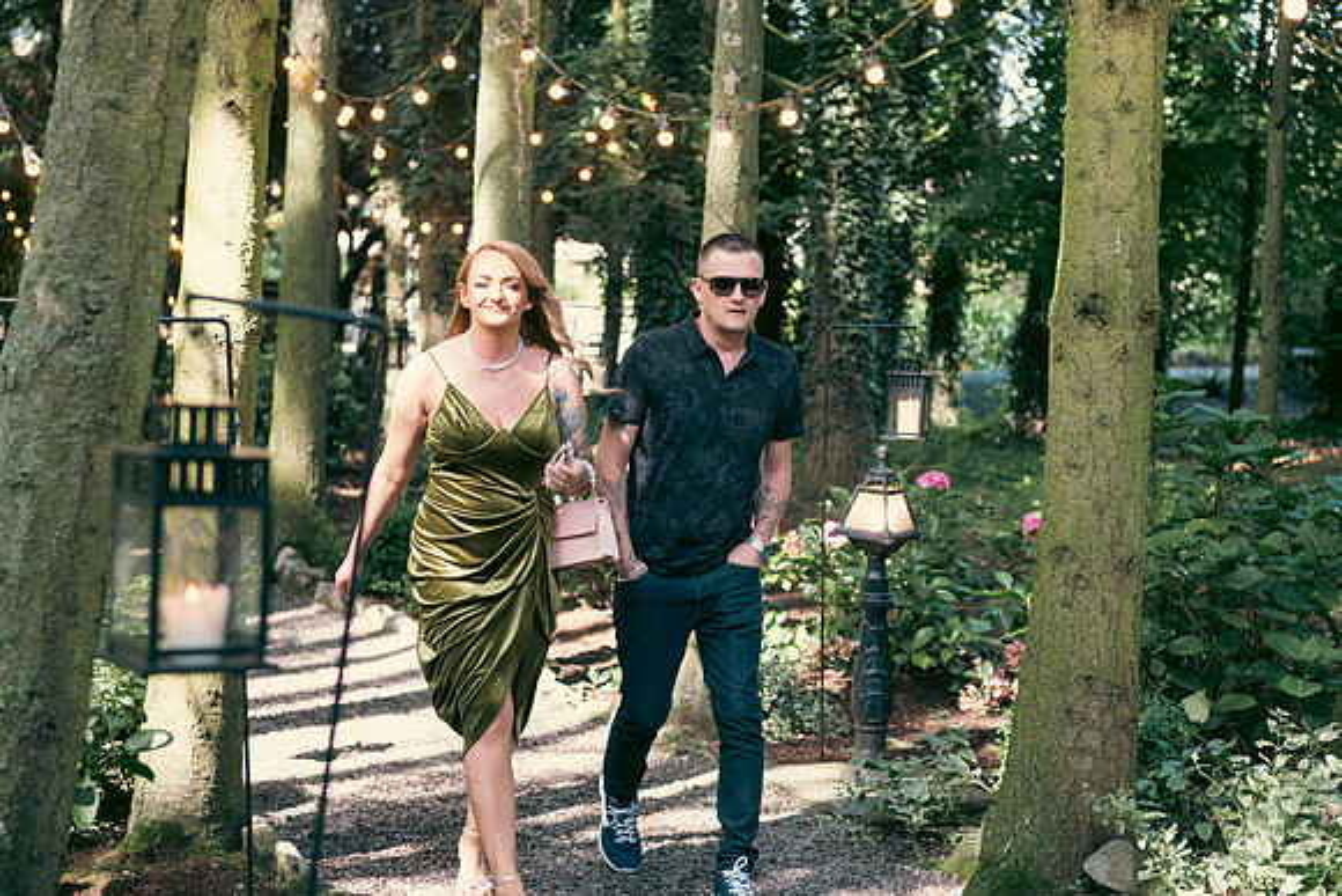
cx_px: 671
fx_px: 2610
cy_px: 448
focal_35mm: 70
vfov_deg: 19.5
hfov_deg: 28.8
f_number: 3.5
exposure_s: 1/160
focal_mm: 70
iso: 250
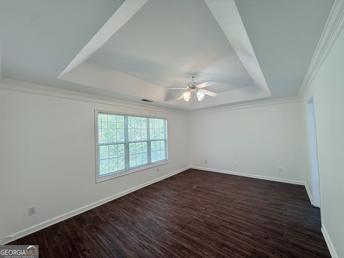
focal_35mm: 14
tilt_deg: +1.9
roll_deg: +2.0
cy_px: 129
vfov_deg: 85.7
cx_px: 172
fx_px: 139
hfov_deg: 102.1
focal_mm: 2.22
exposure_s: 1/120
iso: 80
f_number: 2.2
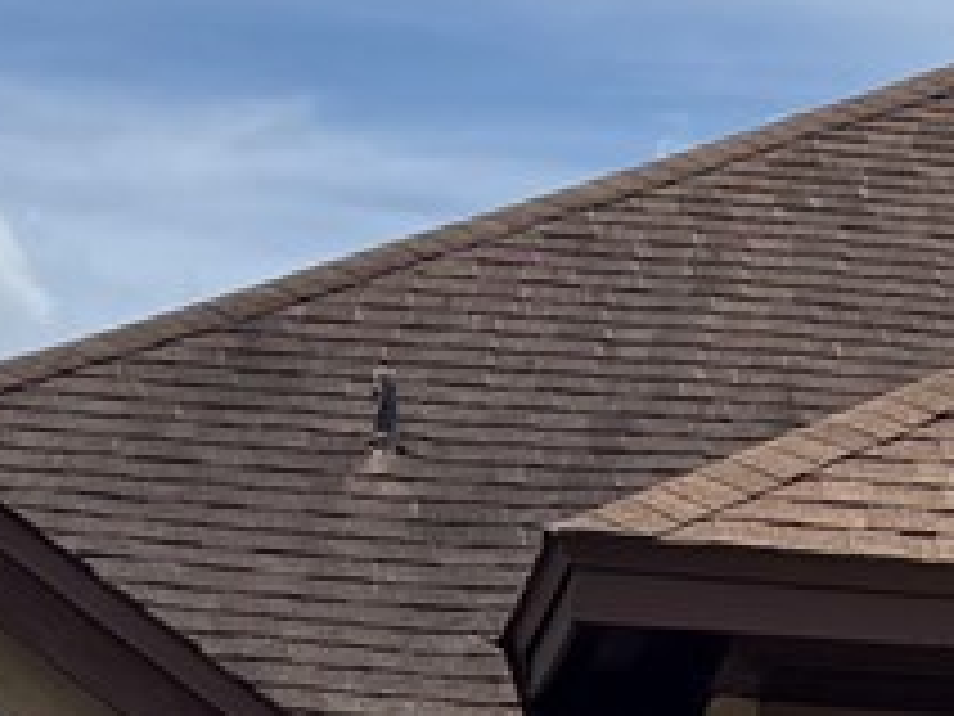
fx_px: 4988
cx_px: 1768
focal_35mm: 181
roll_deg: -1.7
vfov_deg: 8.1
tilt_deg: +5.6
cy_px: 1031
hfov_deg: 10.2
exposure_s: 1/6173
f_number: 1.78
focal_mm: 6.76
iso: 80
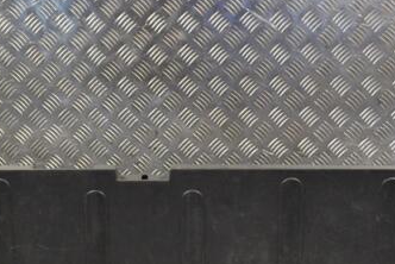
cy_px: 176
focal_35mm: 65
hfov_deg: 30.8
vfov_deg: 20.9
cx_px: 149
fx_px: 714
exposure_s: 1/250
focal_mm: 24
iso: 3200
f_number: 8
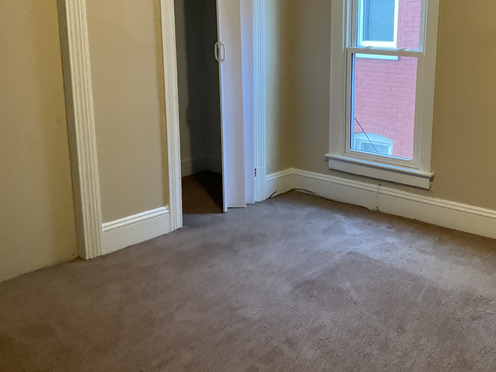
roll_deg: +0.2
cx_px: 346
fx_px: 616
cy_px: 164
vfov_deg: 33.6
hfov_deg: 43.0
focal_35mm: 43
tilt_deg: -13.2
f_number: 1.8
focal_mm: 3
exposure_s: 1/60
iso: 250
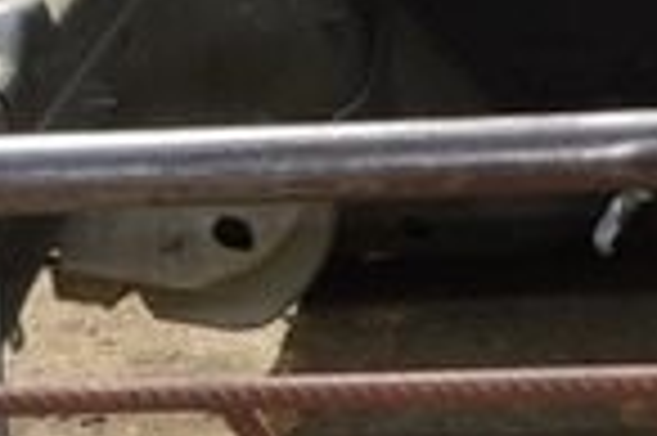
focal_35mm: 231
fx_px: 4211
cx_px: 837
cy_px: -452
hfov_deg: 8.8
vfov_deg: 5.8
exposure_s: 1/200
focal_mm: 22
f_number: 10
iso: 100
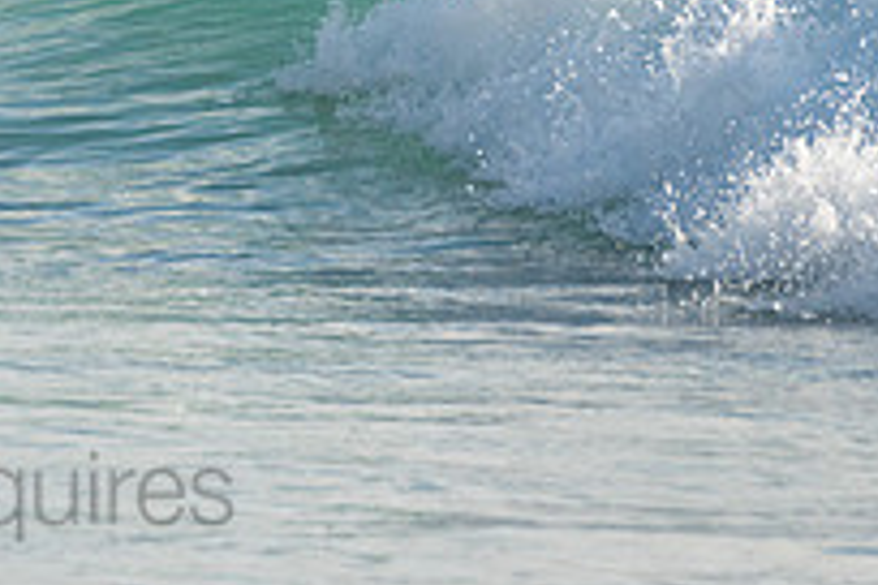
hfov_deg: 1.4
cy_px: -226
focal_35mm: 1423
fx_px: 34703
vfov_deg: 1.0
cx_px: -99
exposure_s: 1/2000
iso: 180
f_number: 5.6
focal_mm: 500
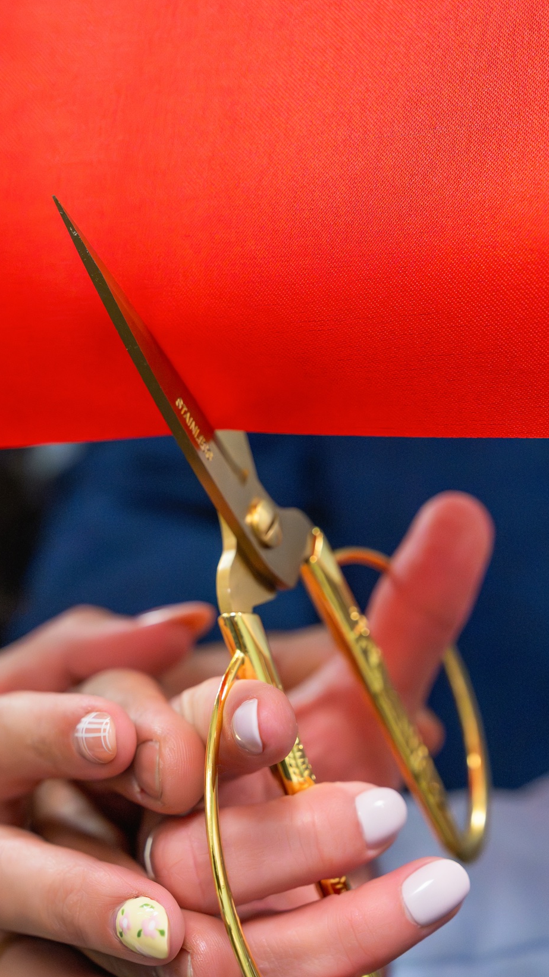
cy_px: 506
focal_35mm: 77
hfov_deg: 15.7
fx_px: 1993
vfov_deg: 27.5
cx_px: 237
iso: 12800
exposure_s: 1/250
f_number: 5
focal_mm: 67
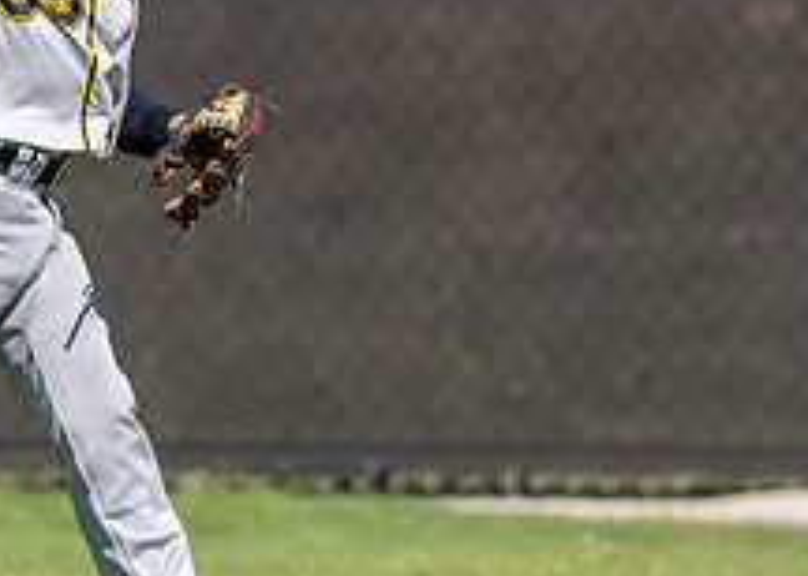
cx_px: 73
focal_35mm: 845
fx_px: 19379
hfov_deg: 2.4
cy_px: 45
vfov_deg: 1.7
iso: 100
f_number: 2.8
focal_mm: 200
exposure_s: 1/2500
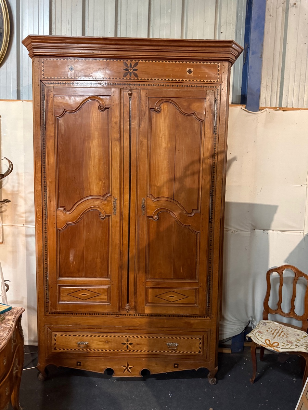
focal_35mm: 24
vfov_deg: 71.6
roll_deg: -2.6
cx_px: 154
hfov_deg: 56.8
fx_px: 285
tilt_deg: -5.9
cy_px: 205
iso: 1000
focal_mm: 6.76
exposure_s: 1/33
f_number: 1.78
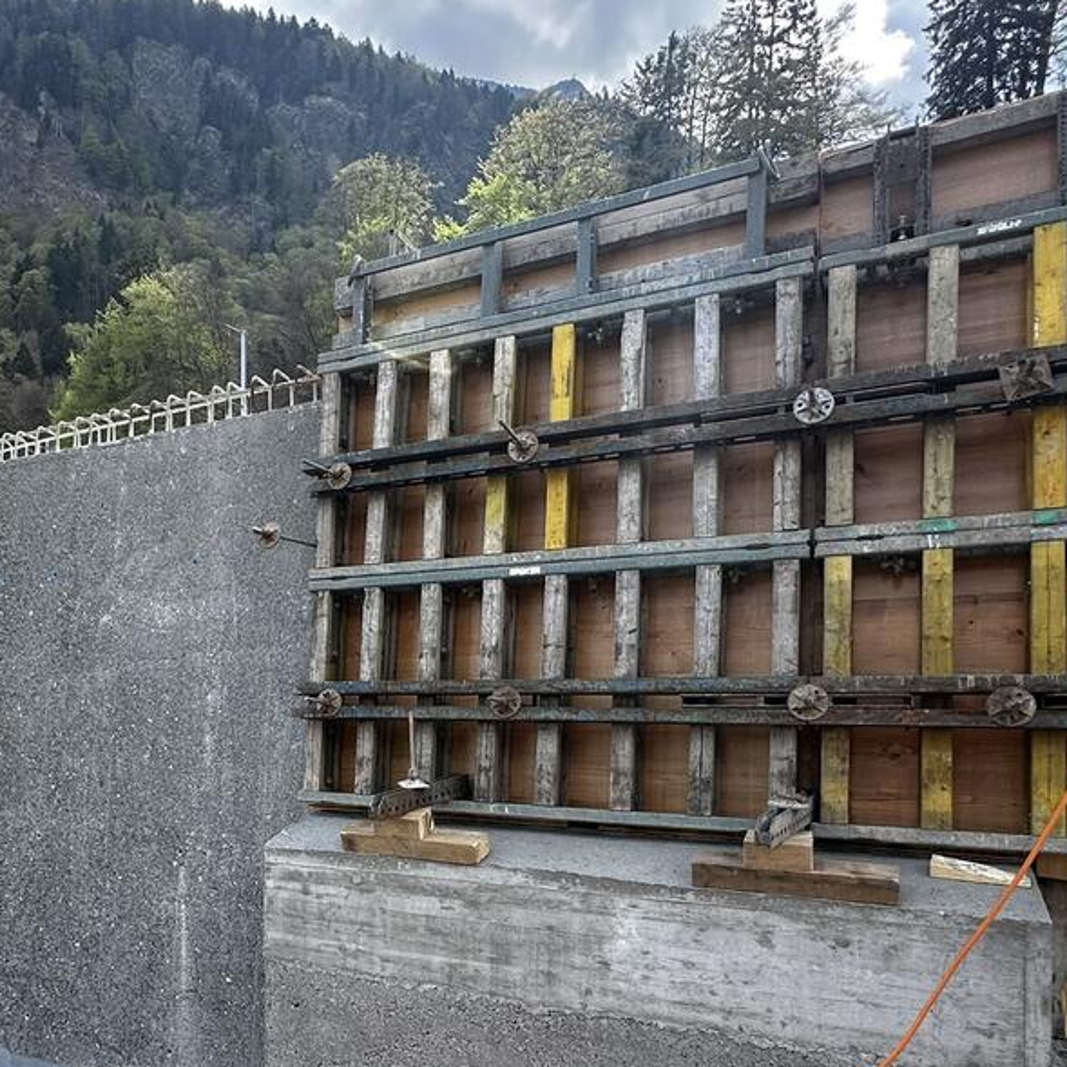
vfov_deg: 56.0
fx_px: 976
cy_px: 717
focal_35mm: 28
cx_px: 267
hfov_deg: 54.6
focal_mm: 2.22
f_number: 2.2
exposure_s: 1/463
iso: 40
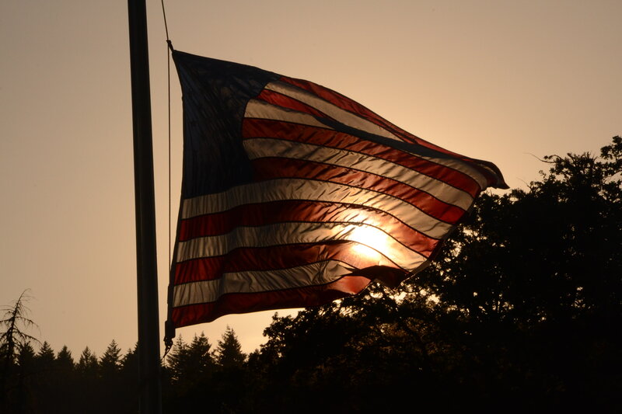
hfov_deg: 11.0
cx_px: 311
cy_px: 207
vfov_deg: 7.3
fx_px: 3239
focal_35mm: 188
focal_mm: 125
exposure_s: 1/1600
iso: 800
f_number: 22
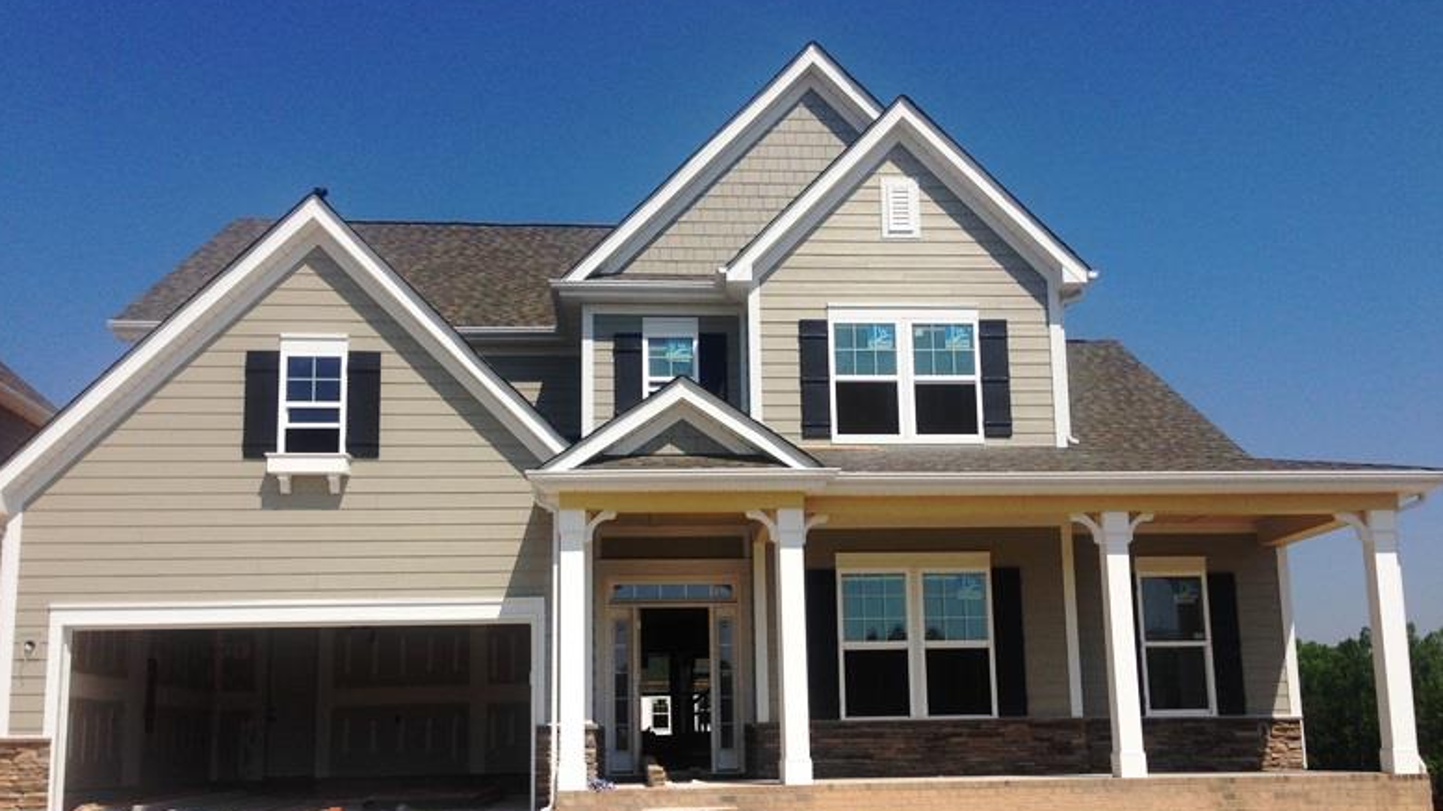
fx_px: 1416
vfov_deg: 31.8
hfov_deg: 54.0
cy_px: 533
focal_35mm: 37
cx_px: 737
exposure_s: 1/2857
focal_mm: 4.12
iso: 50
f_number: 2.4
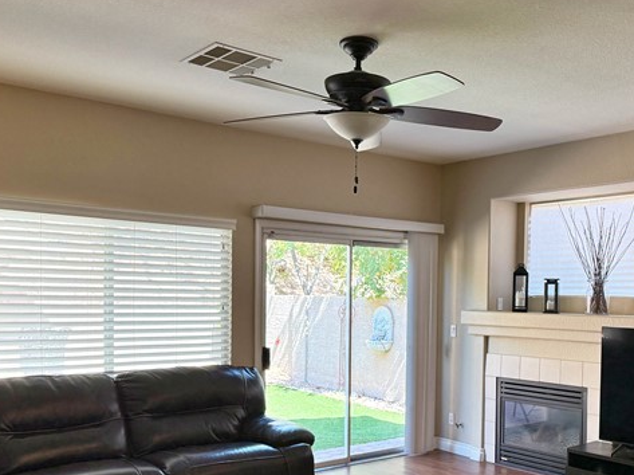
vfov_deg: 27.8
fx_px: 952
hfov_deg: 36.8
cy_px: 315
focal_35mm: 52
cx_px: 367
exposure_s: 1/234
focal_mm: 6.76
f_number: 1.78
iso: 160
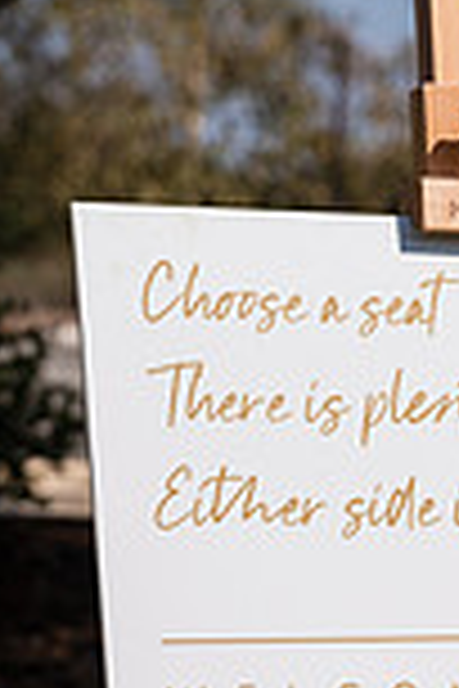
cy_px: 733
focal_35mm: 206
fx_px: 3939
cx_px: 477
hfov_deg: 6.6
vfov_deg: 9.9
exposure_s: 1/2000
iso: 100
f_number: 4.5
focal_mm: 70
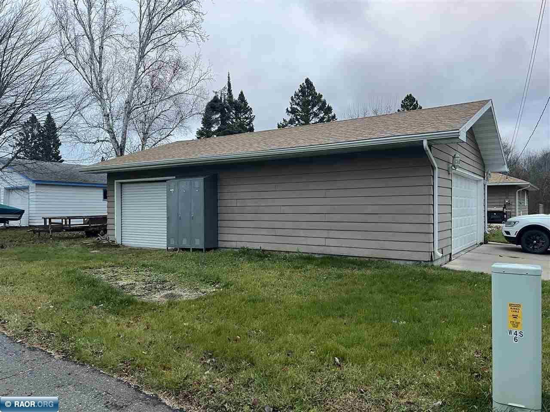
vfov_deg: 53.1
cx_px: 275
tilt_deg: +0.3
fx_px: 413
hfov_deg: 67.3
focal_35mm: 26
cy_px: 206
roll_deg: +0.1
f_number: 1.5
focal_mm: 5.7
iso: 125
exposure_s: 1/62
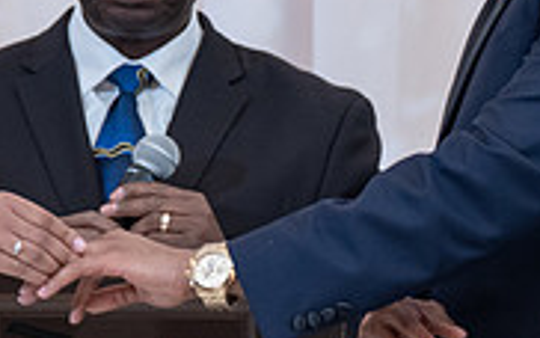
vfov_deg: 2.1
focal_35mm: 621
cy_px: 51
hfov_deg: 3.4
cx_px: 83
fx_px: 9145
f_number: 4
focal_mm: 170
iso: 2000
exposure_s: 1/100
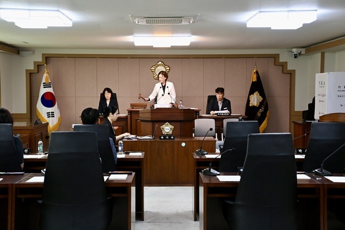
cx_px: 172
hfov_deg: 35.0
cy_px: 115
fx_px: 546
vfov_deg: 23.8
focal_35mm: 57
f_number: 4.2
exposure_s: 1/60
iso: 560
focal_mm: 38
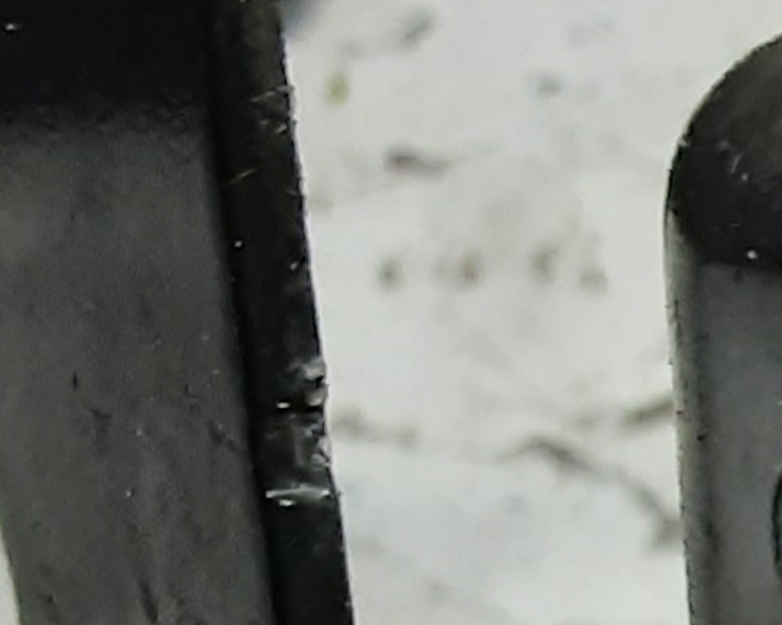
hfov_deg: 10.7
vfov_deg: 9.5
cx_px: 1782
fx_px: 3632
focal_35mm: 157
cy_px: 977
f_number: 1.9
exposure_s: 1/50
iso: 160
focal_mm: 2.91
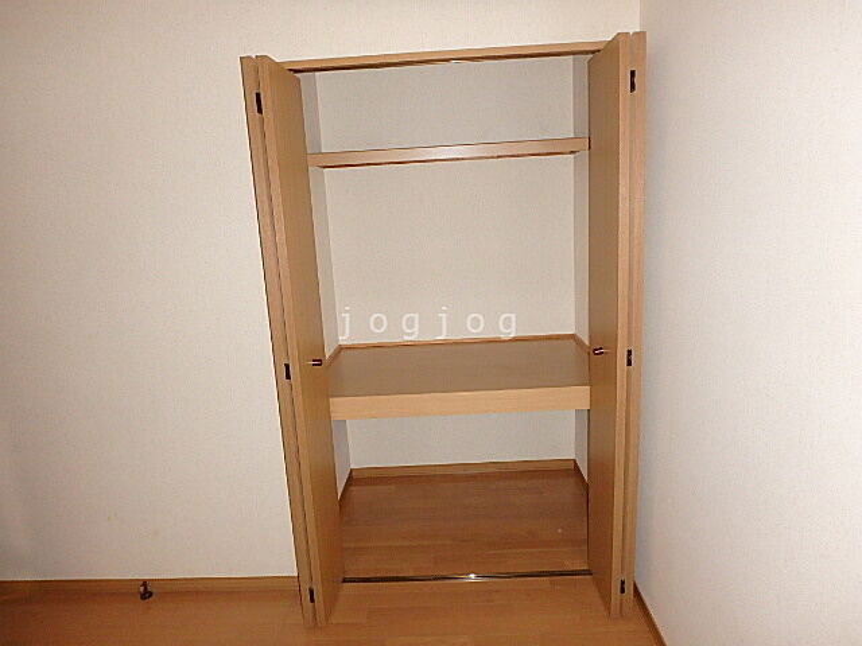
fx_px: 523
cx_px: 431
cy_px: 323
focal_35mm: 21
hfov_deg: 79.0
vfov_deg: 63.4
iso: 400
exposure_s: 1/30
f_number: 3.5
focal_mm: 3.7
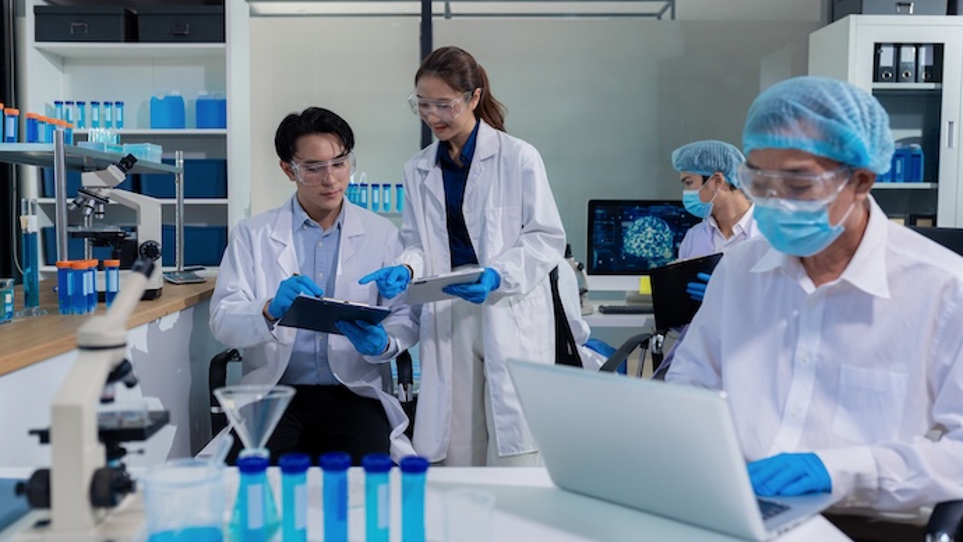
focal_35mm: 35
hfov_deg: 57.1
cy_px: 263
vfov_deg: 34.0
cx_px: 477
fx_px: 884
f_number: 2.5
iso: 400
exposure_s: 1/320
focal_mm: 32.6
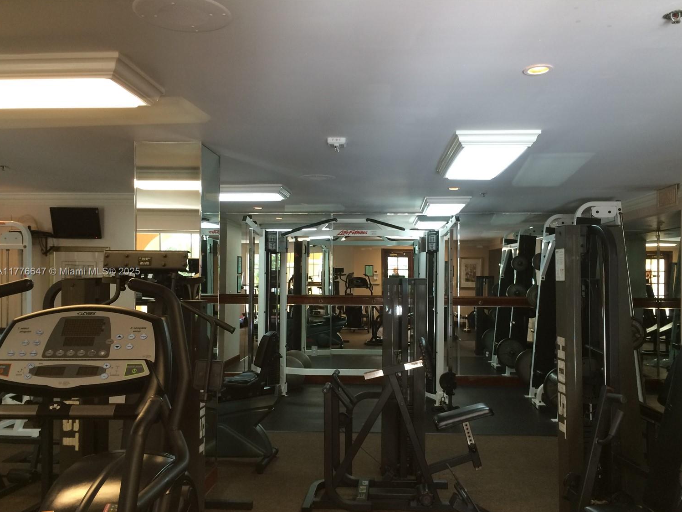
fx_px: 611
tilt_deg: +0.1
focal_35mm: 31
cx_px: 359
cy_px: 272
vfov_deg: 45.4
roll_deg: -0.1
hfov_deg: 58.3
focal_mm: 4.15
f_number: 2.2
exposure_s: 1/30
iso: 100
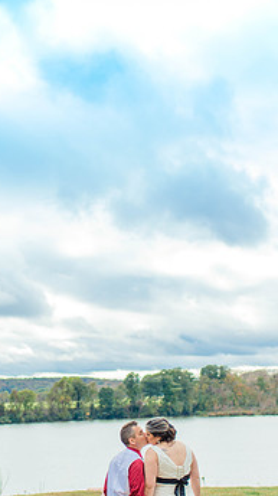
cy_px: 316
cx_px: 114
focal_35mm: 72
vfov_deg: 29.2
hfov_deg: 16.7
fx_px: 945
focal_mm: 35
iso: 100
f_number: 2.2
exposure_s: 1/800
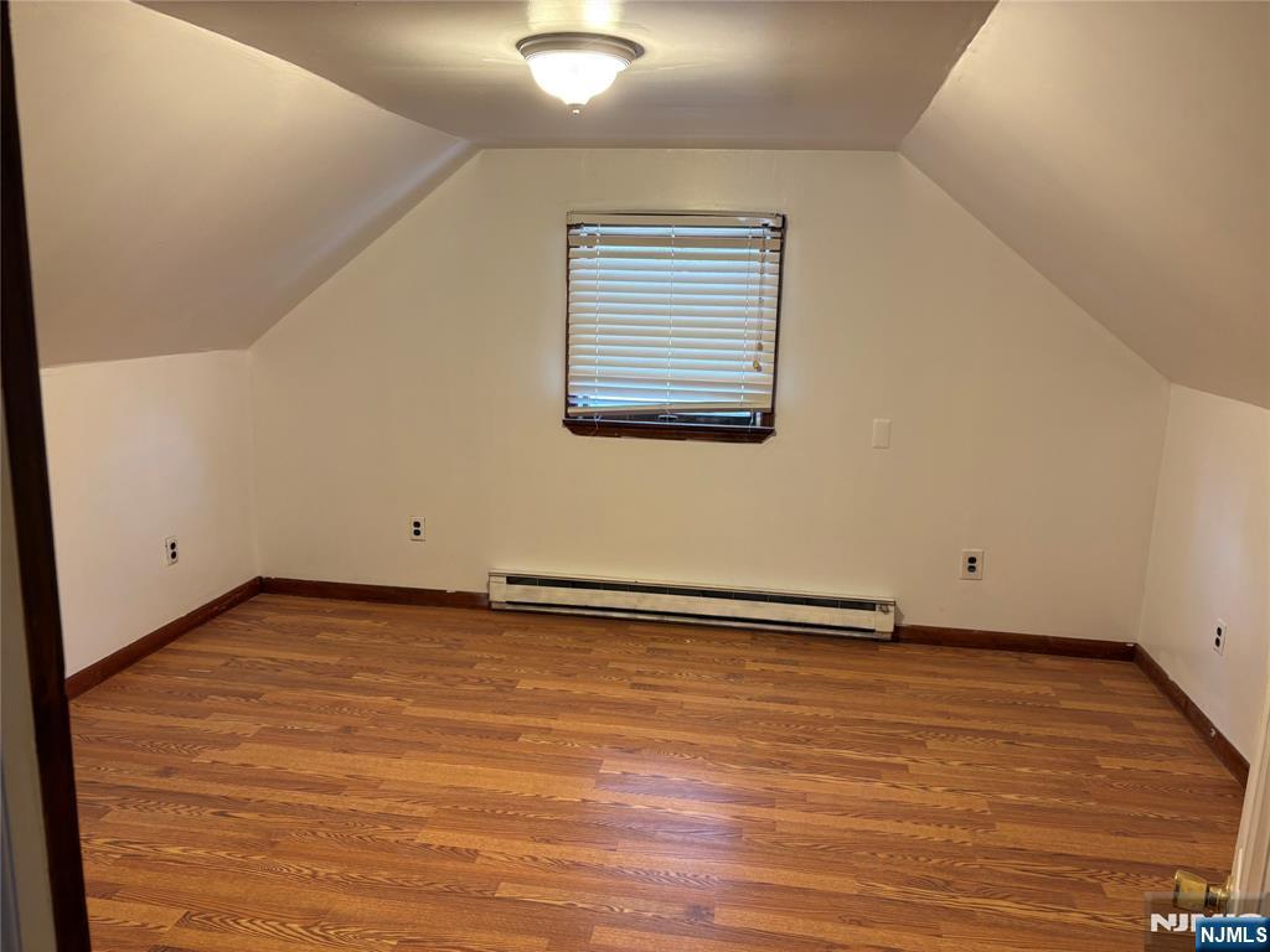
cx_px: 635
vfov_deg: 53.1
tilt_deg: -9.9
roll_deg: -0.7
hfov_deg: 67.3
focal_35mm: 26
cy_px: 476
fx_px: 954
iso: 100
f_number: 1.6
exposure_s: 1/60
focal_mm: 5.96
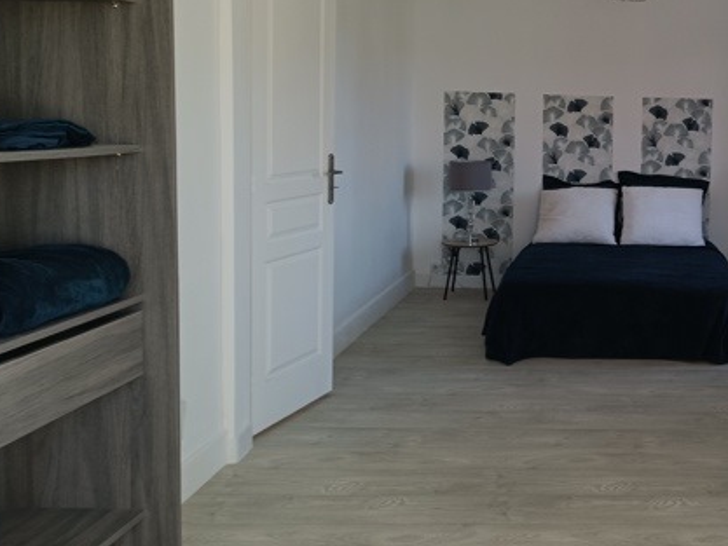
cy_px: 178
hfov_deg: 37.3
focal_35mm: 48
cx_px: 644
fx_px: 1010
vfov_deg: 30.0
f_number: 1.7
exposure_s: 1/50
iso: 250
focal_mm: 4.7
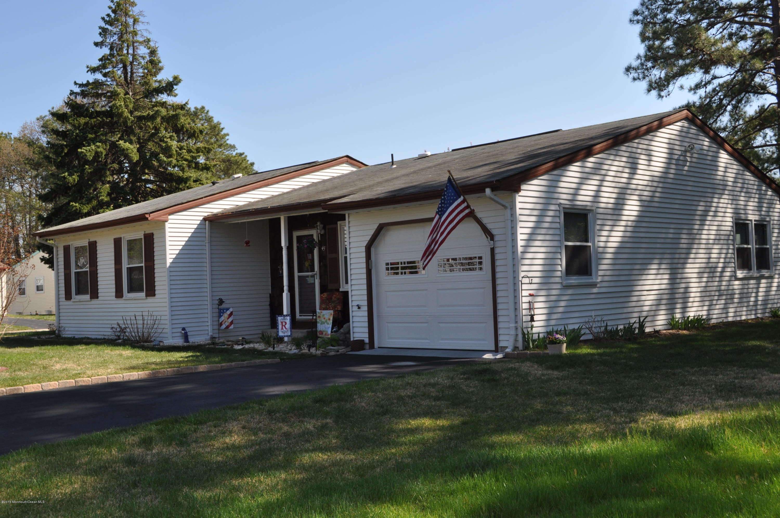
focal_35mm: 39
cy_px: 259
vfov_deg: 34.1
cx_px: 390
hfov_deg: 49.6
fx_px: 844
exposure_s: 1/200
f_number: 10
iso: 200
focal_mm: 26
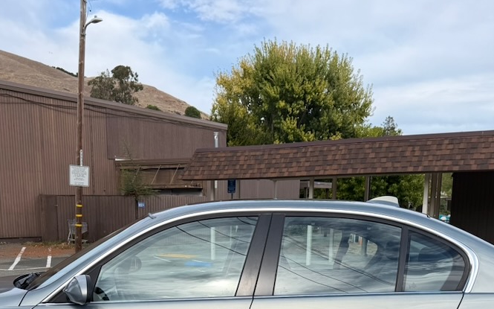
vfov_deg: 24.3
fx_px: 659
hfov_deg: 41.0
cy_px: 355
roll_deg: +0.4
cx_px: 208
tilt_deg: -11.1
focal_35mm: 49
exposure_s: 1/2445
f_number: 1.78
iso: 80
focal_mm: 6.76
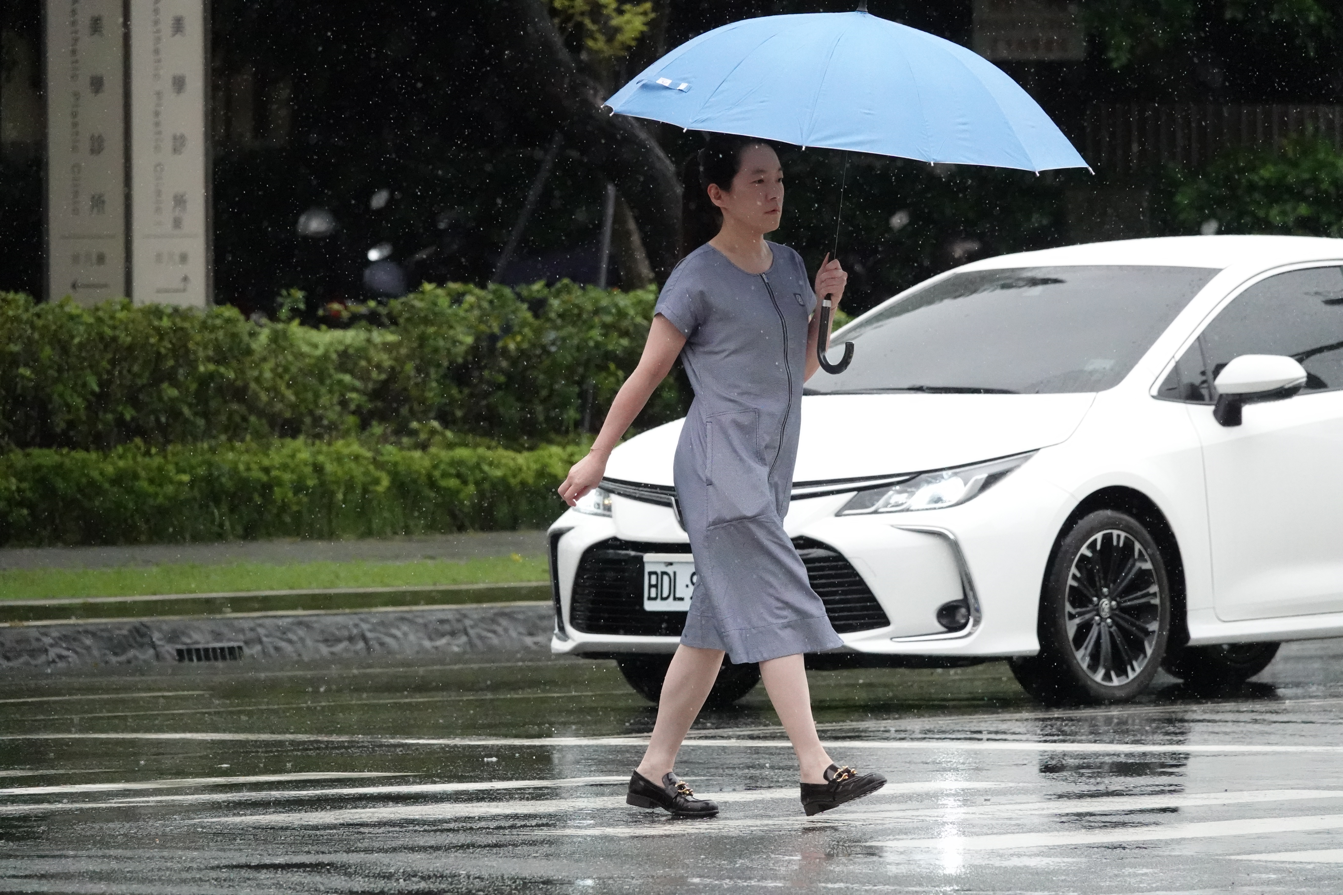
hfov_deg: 6.2
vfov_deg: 4.2
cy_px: 448
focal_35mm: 330
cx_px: 672
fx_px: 12310
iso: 3200
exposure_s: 1/2500
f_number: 4
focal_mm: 120.91
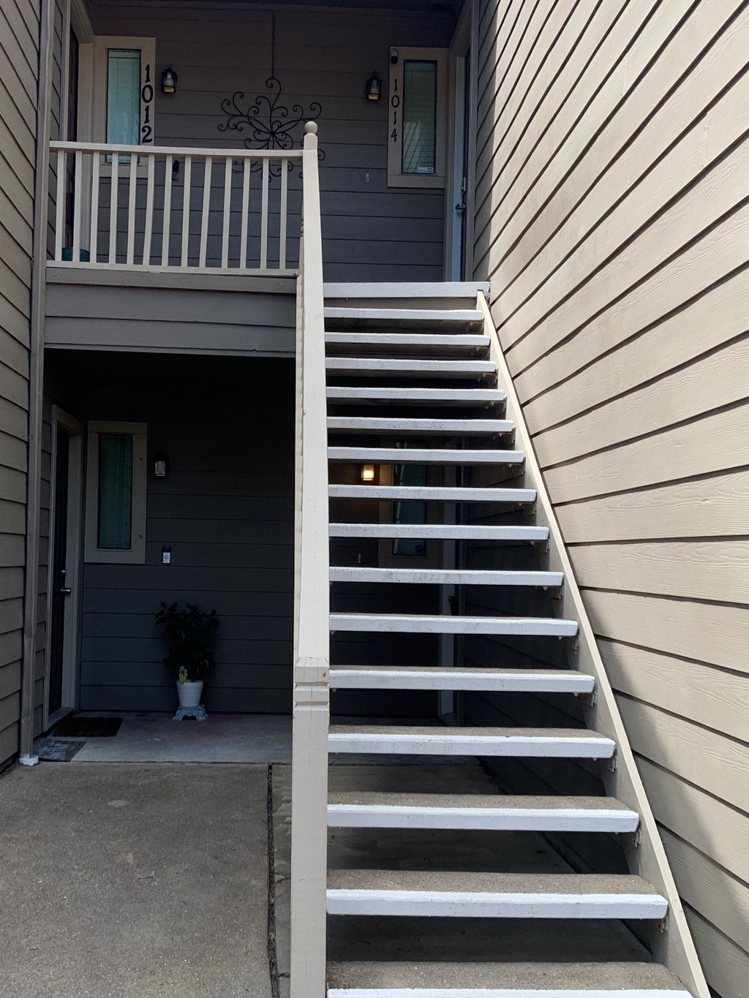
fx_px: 1125
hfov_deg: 36.7
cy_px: 531
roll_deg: -0.2
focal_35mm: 39
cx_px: 309
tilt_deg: +1.5
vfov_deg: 47.8
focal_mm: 4.25
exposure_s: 1/372
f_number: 1.8
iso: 25
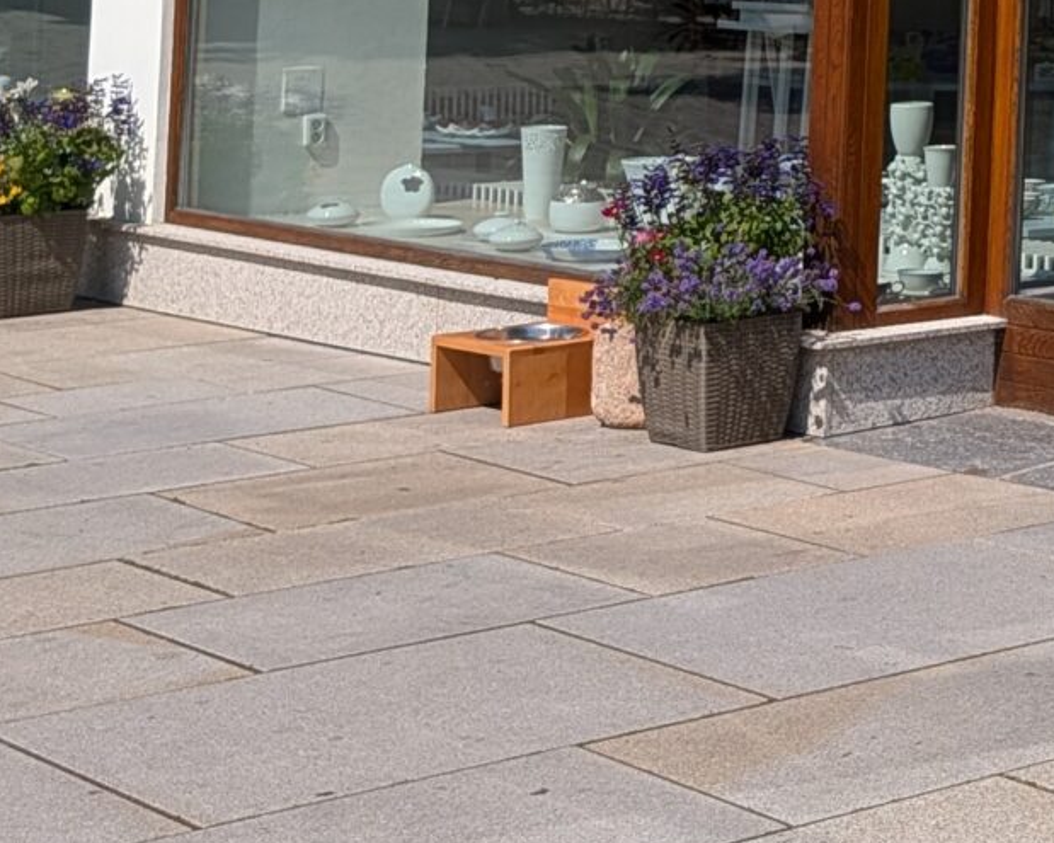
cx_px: 1563
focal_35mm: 97
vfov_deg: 15.0
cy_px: -301
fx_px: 3025
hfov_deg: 17.8
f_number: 1.68
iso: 19
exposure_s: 1/1880
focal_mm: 6.9
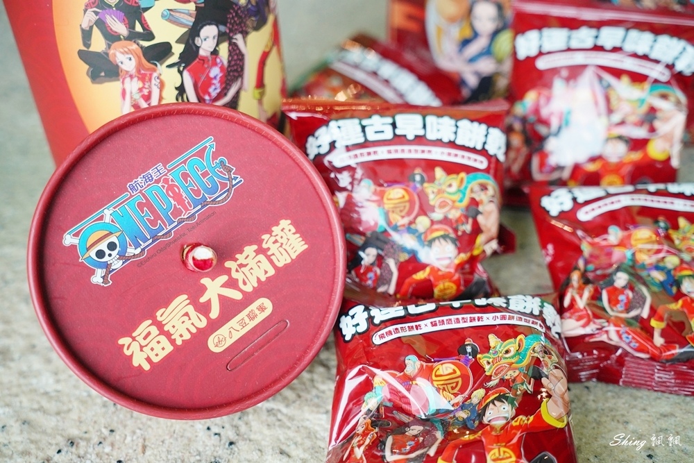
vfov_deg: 31.9
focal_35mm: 42
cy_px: 232
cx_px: 347
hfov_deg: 46.4
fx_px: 810
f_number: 4
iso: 1250
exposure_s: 1/50
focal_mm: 42
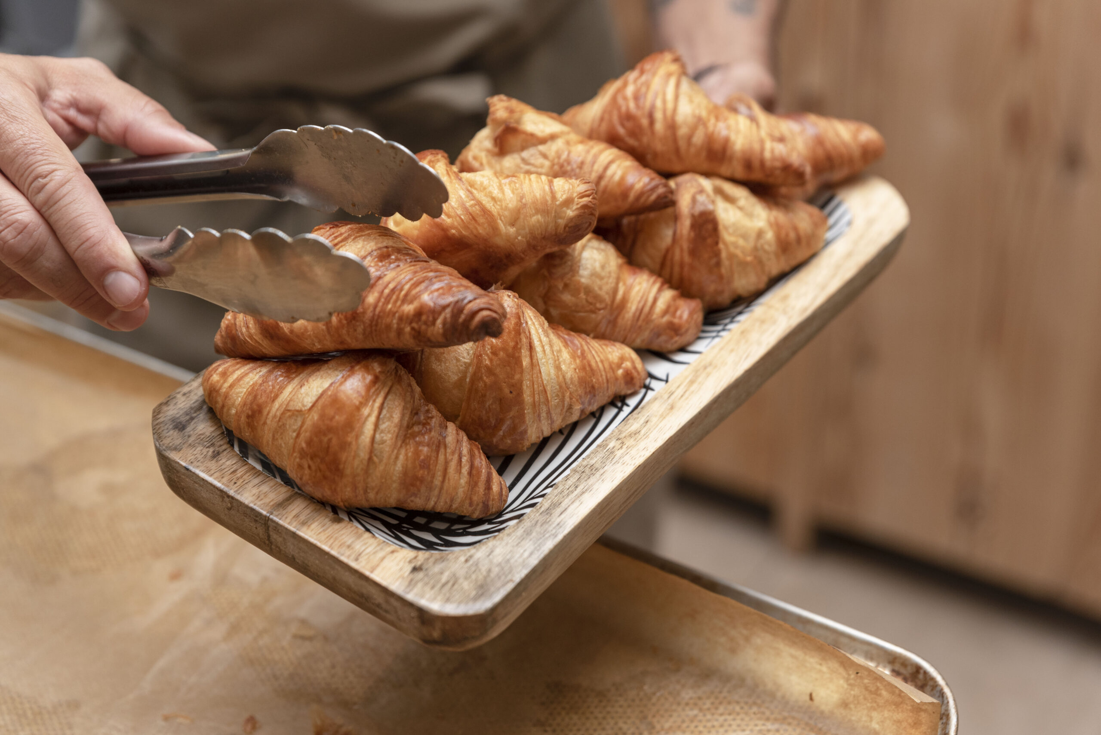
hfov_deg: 30.5
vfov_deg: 20.6
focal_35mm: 66
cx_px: 550
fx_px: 2019
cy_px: 368
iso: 500
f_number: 3.5
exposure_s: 1/200
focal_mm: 66
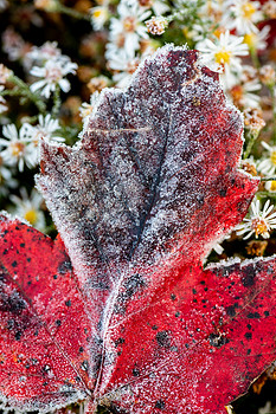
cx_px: 120
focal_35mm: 135
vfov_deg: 15.2
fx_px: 1554
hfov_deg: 10.1
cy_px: 211
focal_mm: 105
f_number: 8
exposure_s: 1/8
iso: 100
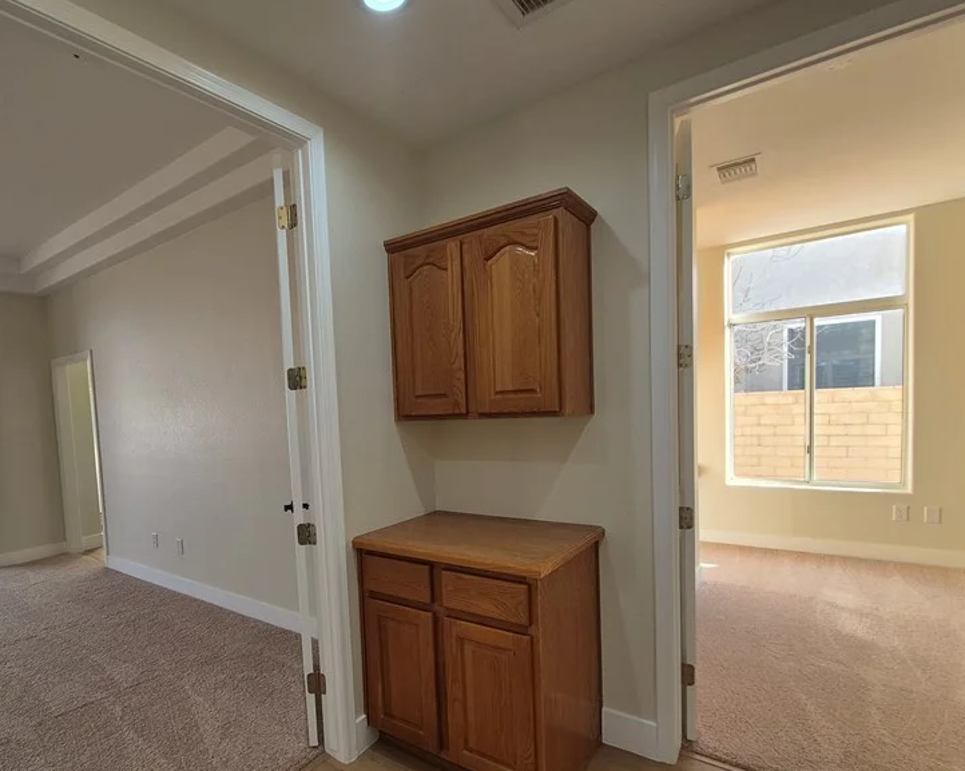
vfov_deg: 73.5
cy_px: 430
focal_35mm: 18
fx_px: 514
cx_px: 377
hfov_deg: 85.1
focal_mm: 1.74
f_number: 2.2
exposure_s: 1/120
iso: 50
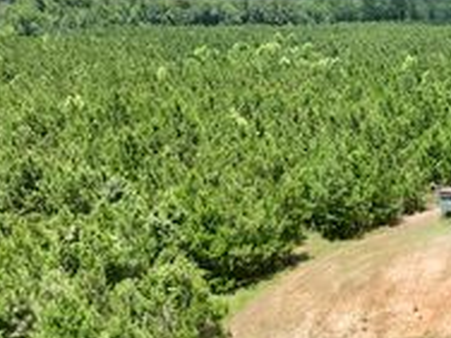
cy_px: 352
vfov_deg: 25.1
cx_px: 482
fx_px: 717
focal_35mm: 55
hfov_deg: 31.4
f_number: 2.8
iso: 100
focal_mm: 12.29
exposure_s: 1/1250
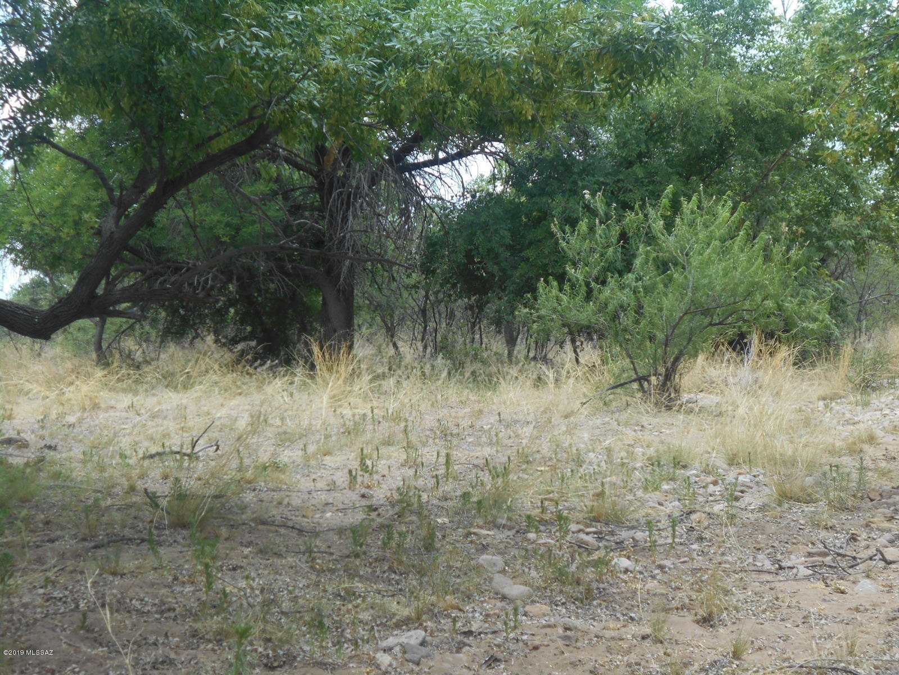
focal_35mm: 65
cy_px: 338
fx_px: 1688
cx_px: 450
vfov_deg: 22.6
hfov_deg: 29.8
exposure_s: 1/200
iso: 80
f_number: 5.3
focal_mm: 11.6
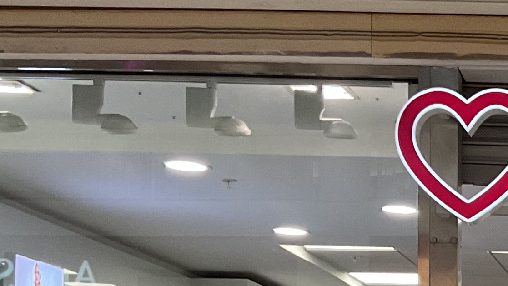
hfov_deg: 17.2
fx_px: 1536
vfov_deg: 10.2
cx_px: 725
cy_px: 472
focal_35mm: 114
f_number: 1.8
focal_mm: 3
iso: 64
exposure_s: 1/120
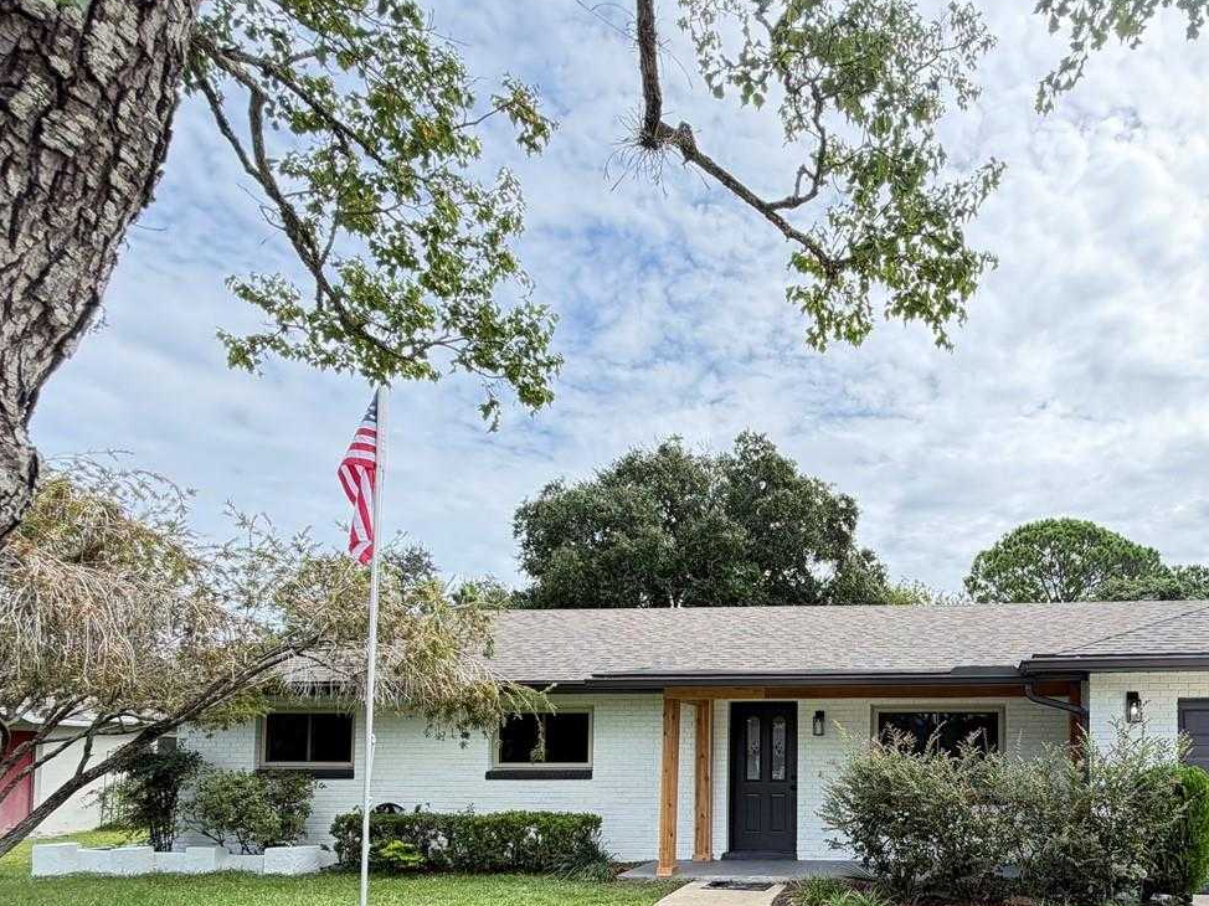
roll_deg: +0.1
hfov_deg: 69.0
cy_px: 730
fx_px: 803
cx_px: 911
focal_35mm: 23
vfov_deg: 54.6
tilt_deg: +2.5
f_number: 2.2
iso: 50
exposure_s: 1/308
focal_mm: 2.22
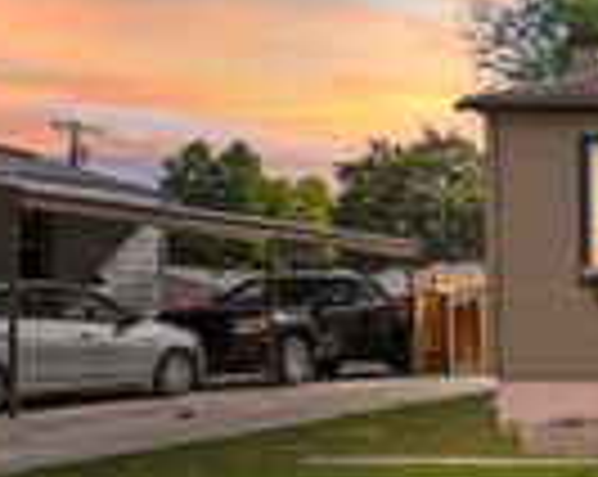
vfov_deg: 28.3
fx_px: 937
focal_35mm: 53
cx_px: 989
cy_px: 340
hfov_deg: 23.9
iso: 250
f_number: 10
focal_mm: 15
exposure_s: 1/250
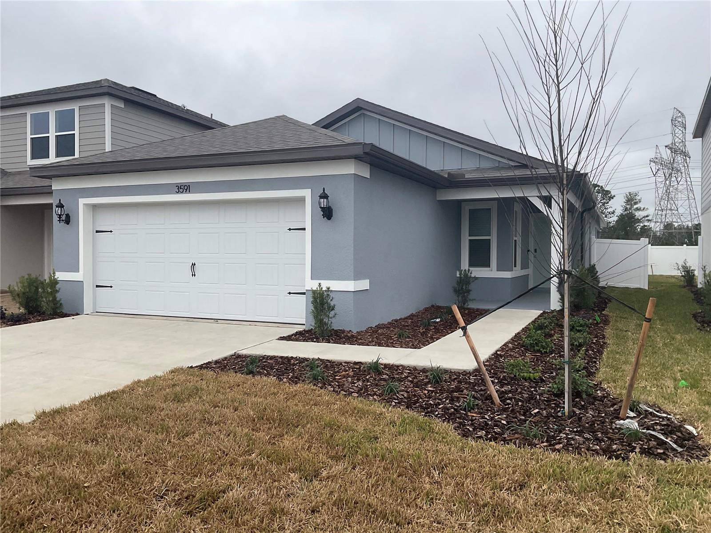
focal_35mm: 29
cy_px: 266
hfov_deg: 61.7
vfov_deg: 48.2
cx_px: 356
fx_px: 596
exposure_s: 1/1451
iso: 16
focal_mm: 3
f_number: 1.8
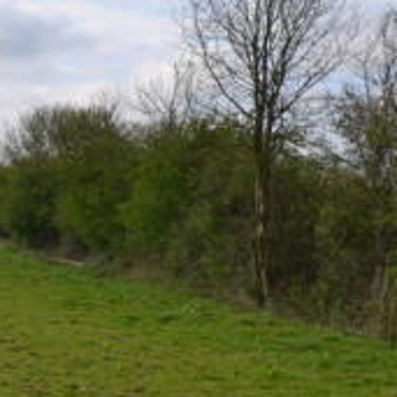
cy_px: 266
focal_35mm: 117
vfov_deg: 14.9
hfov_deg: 13.9
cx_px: -212
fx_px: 1518
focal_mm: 24
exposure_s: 1/250
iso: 100
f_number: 8
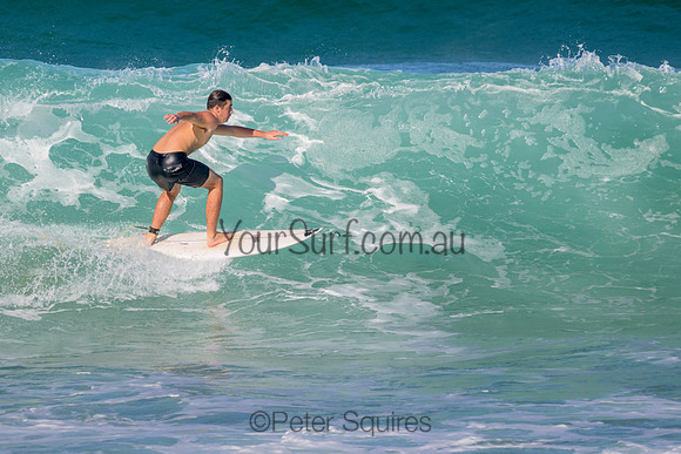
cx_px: 299
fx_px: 16315
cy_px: 170
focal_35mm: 862
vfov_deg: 1.6
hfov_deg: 2.4
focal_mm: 630
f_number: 11
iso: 1100
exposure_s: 1/2000
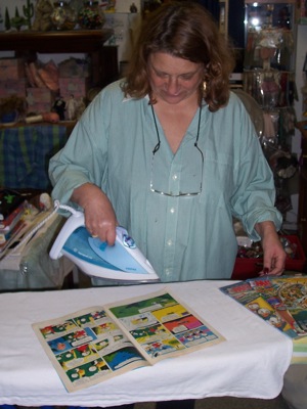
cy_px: 204
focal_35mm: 42
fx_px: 497
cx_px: 154
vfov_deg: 44.8
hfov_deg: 34.3
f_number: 3
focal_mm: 7
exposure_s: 1/60
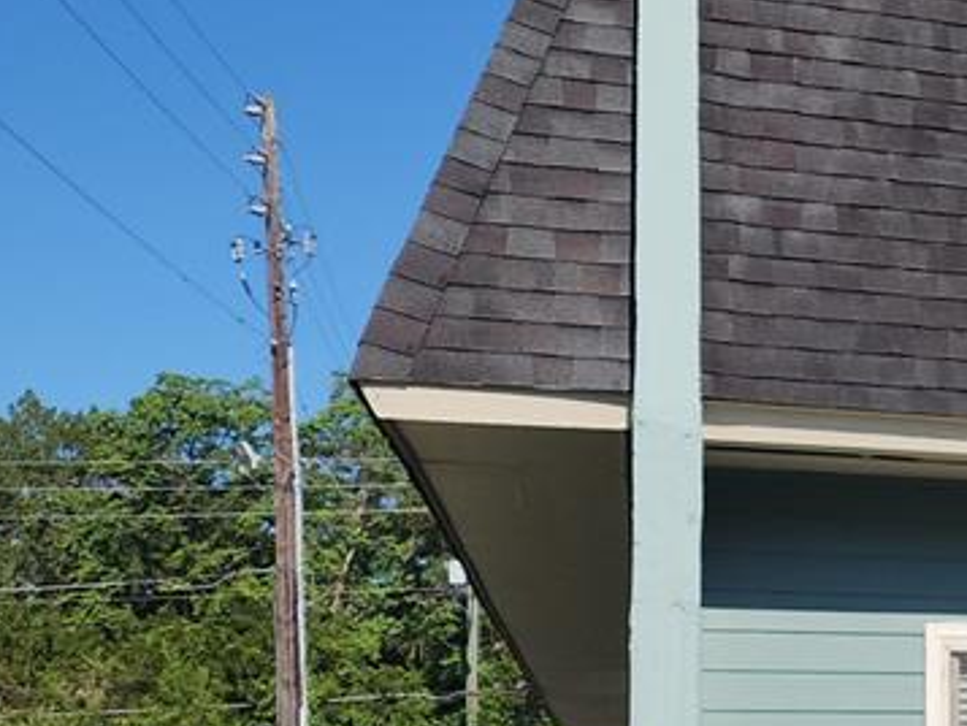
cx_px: 1314
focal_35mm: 66
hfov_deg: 24.8
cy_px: 672
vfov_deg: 21.7
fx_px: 1844
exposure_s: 1/1681
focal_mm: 6.4
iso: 12
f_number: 1.8
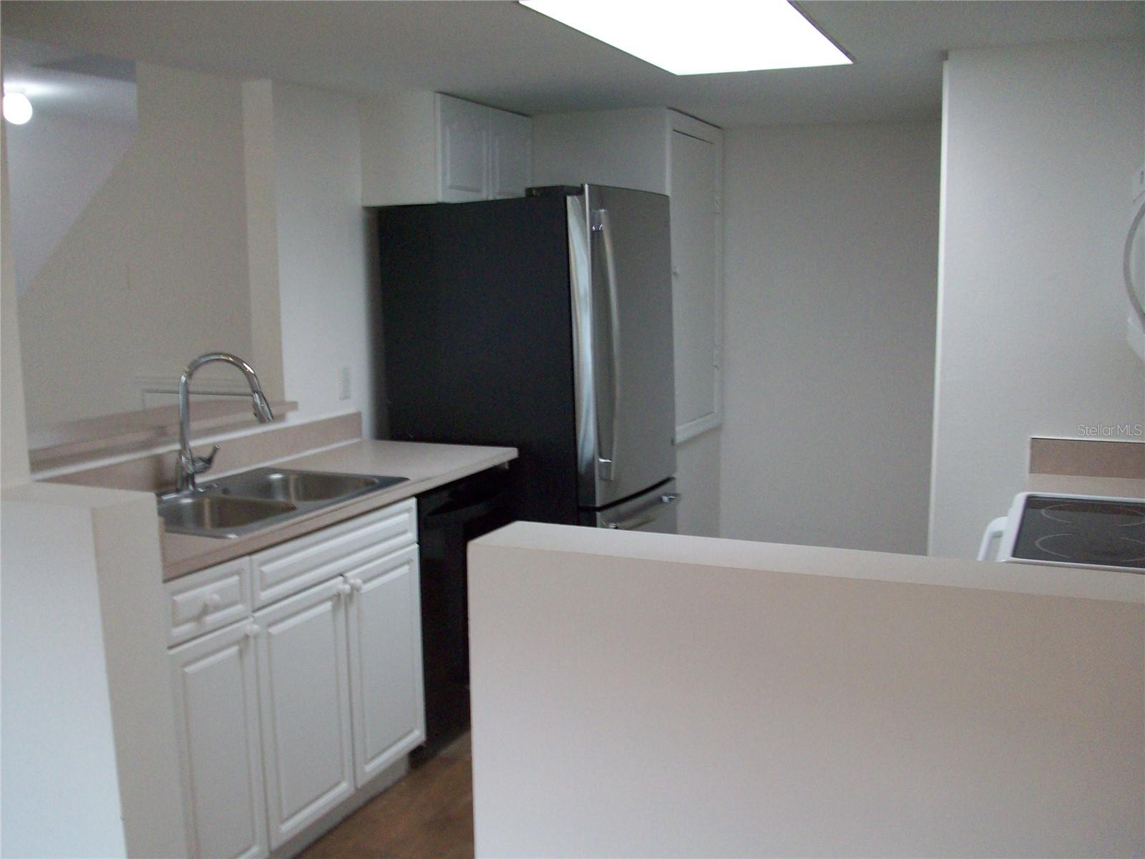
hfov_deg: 54.0
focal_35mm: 34
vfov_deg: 41.8
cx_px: 572
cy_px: 430
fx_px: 1125
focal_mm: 5.7
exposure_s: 1/60
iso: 160
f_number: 2.8
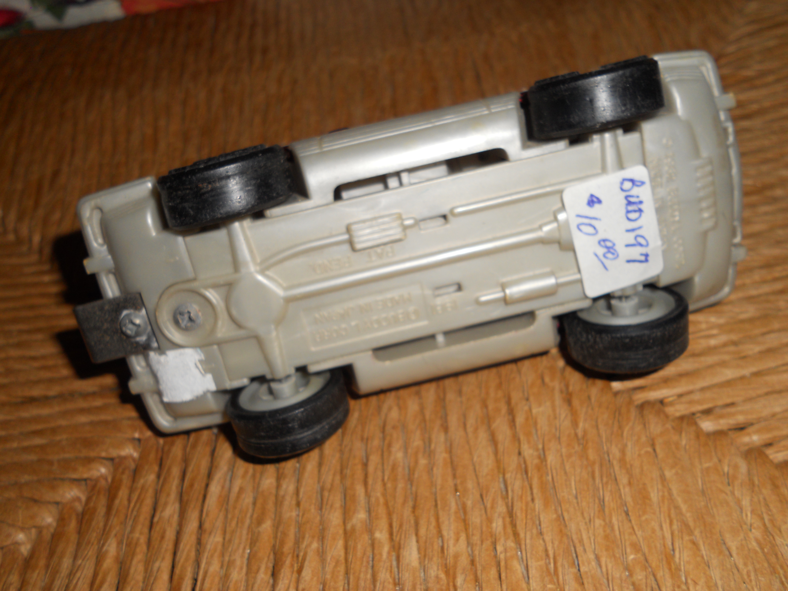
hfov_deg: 56.8
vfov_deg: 44.2
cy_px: 296
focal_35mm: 32
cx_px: 394
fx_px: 728
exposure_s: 1/25
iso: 80
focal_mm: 5.8
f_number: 8.8
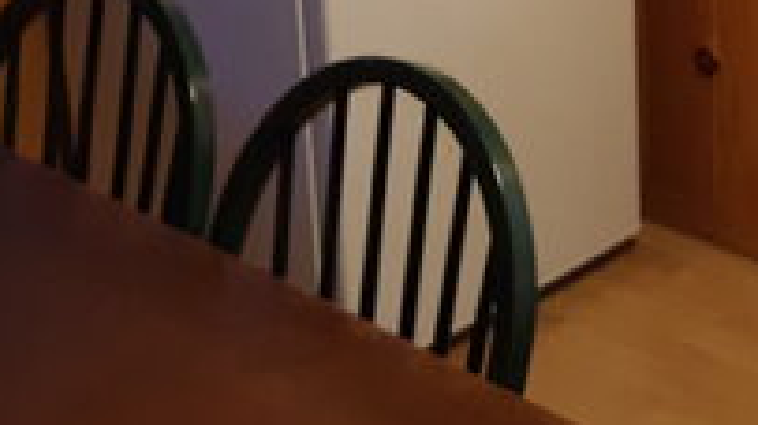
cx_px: 952
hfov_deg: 20.5
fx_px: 1929
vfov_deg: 11.8
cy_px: -283
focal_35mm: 96
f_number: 1.7
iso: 250
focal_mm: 3.7
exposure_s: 1/24
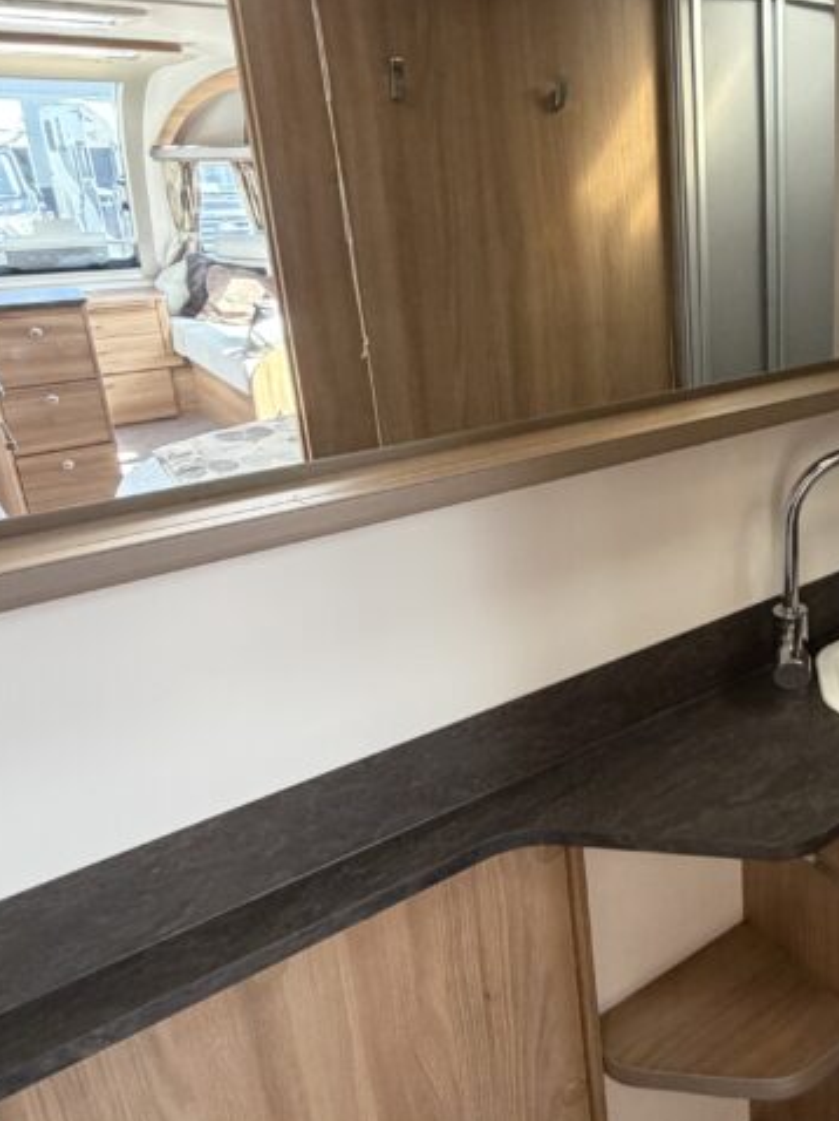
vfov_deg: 59.7
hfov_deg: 41.6
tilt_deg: -17.8
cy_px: 476
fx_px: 970
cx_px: 809
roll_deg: -0.2
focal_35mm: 30
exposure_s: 1/83
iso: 320
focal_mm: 2.22
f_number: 2.2
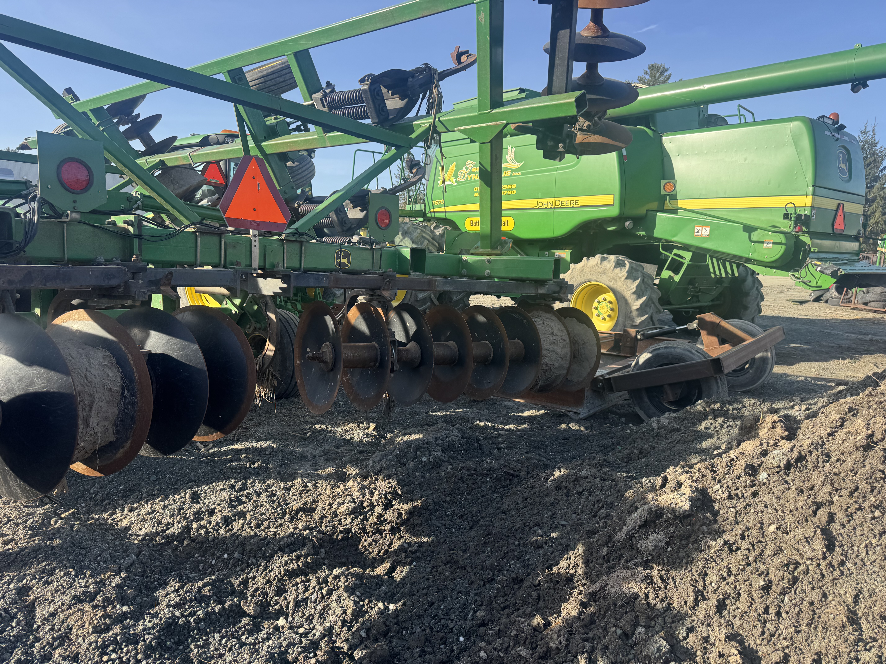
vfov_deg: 56.8
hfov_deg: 71.6
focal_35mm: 24
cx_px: 443
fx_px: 614
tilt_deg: -5.5
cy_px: 332
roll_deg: +2.5
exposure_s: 1/1151
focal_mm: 6.76
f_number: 1.78
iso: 80
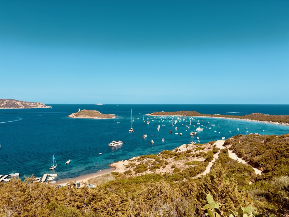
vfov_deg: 56.8
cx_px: 144
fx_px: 200
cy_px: 108
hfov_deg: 71.6
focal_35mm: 24
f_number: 1.78
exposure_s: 1/7937
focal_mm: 6.76
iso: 100
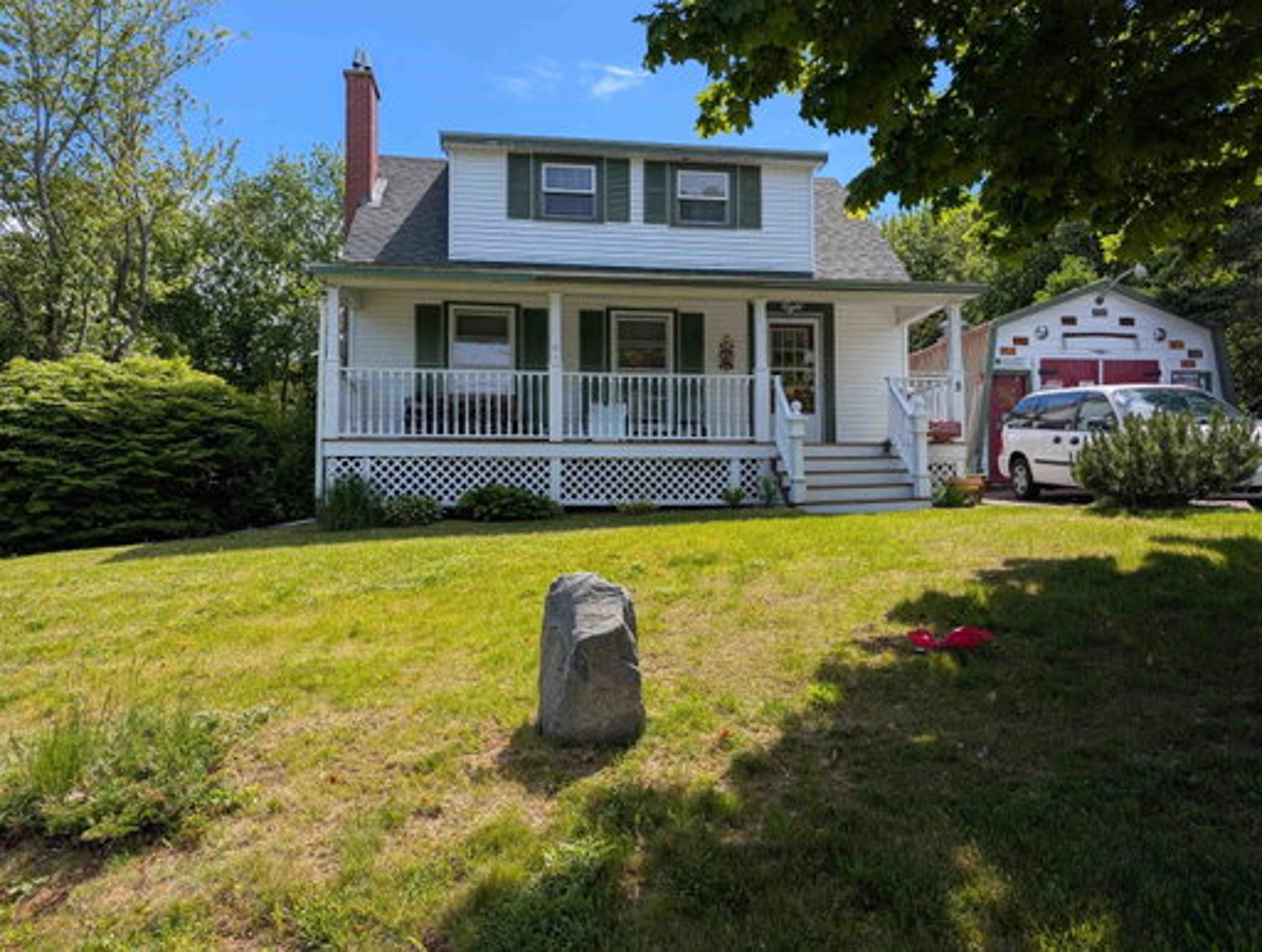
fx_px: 877
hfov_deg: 71.5
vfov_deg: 57.0
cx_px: 631
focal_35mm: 24
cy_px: 476
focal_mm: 6.9
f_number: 1.68
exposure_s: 1/951
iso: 21
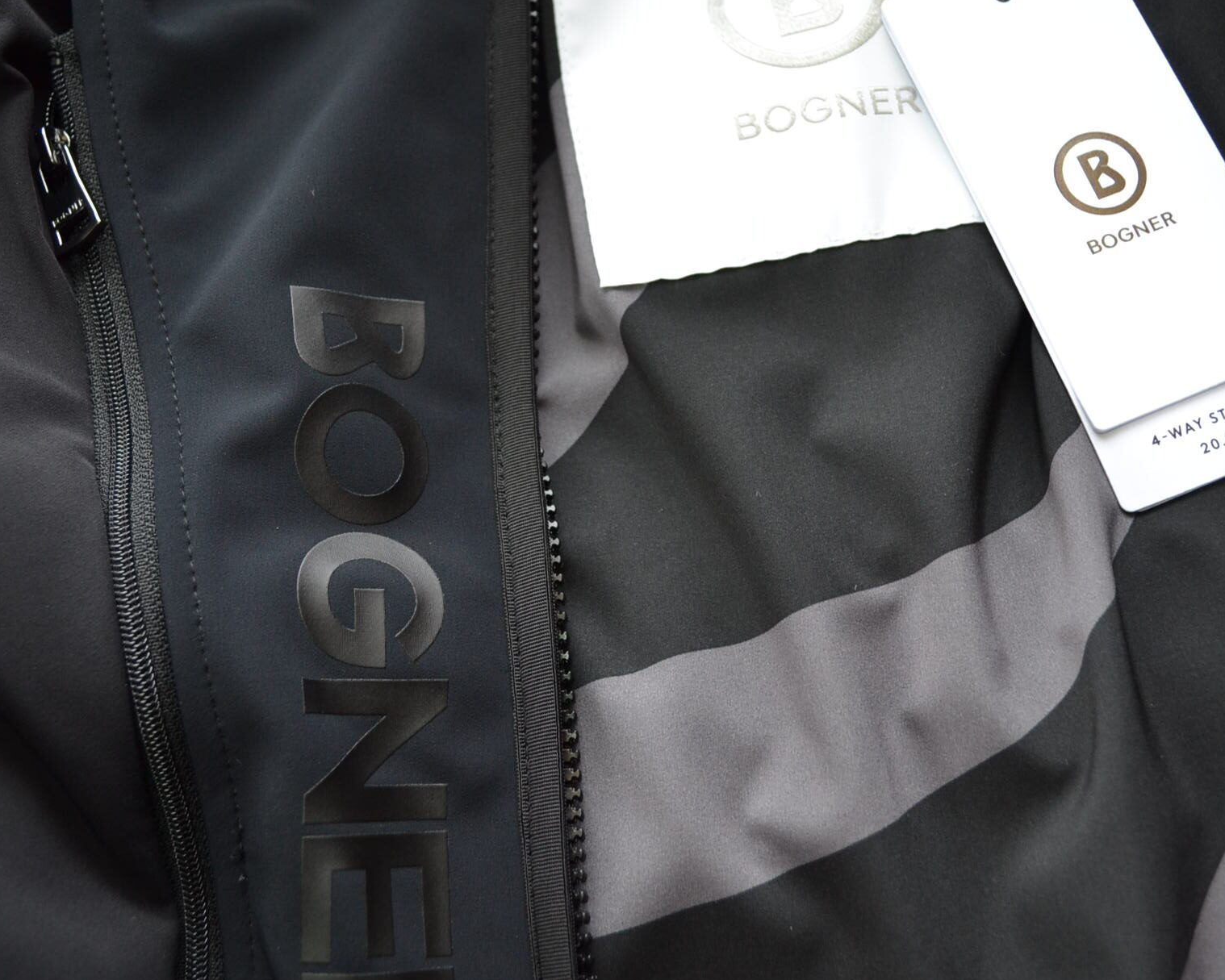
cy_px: 397
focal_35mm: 47
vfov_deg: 32.0
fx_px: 1704
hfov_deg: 39.5
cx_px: 610
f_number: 4.5
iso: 400
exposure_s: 1/80
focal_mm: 22
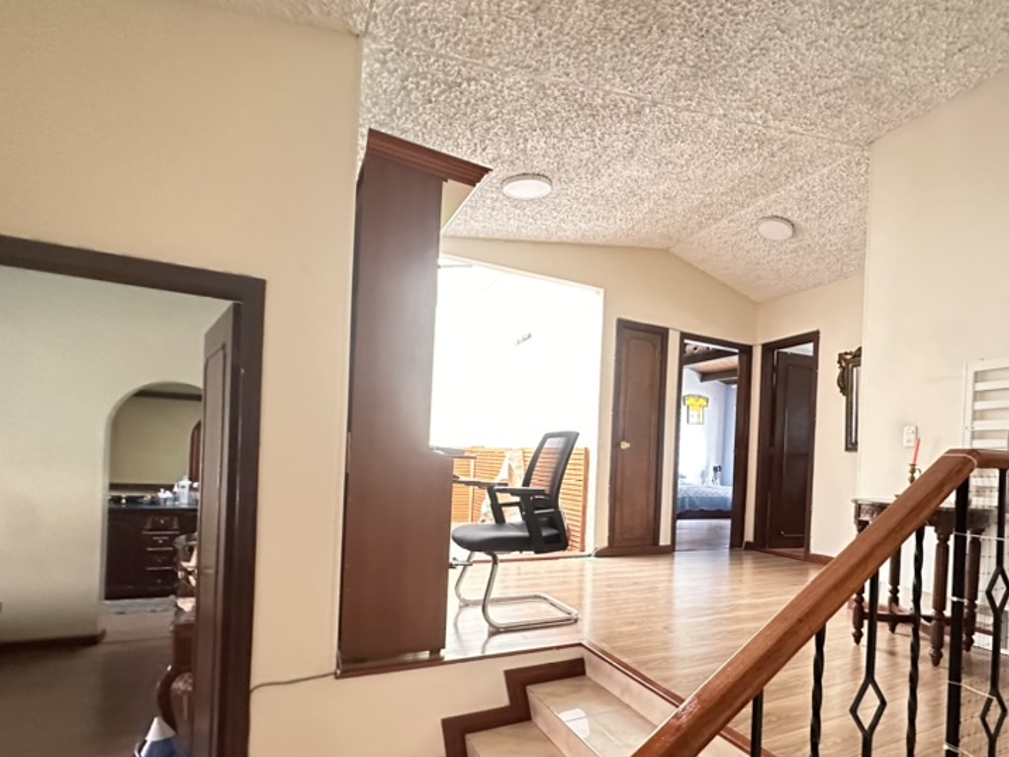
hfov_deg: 80.1
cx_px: 635
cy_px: 471
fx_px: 583
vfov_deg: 65.1
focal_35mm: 20
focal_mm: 2.22
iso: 1250
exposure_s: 1/30
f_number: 2.2
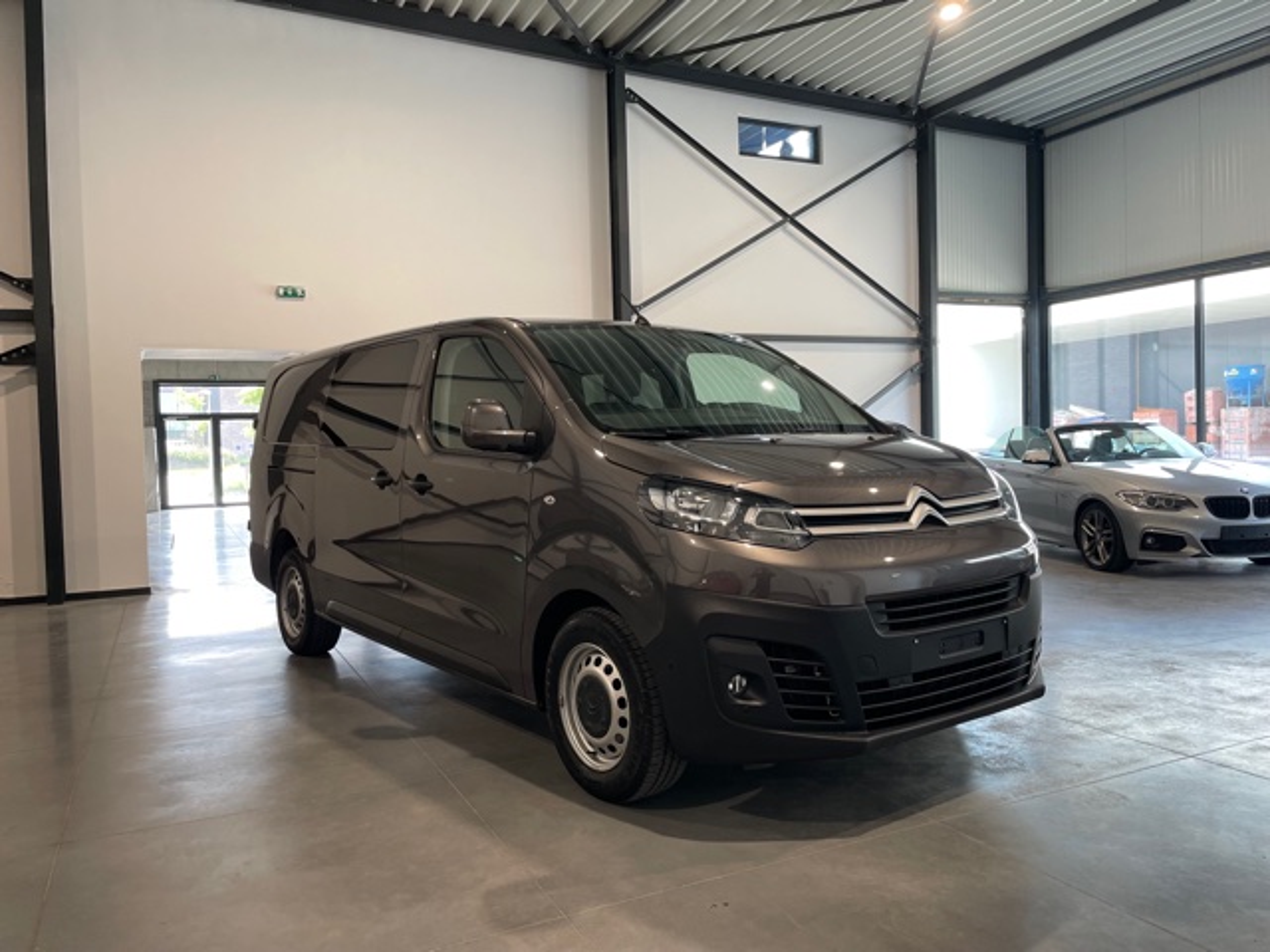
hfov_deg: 67.3
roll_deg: +1.4
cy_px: 476
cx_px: 635
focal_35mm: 26
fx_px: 954
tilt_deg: -2.3
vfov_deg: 53.1
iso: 80
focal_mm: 4.2
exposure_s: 1/100
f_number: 1.6
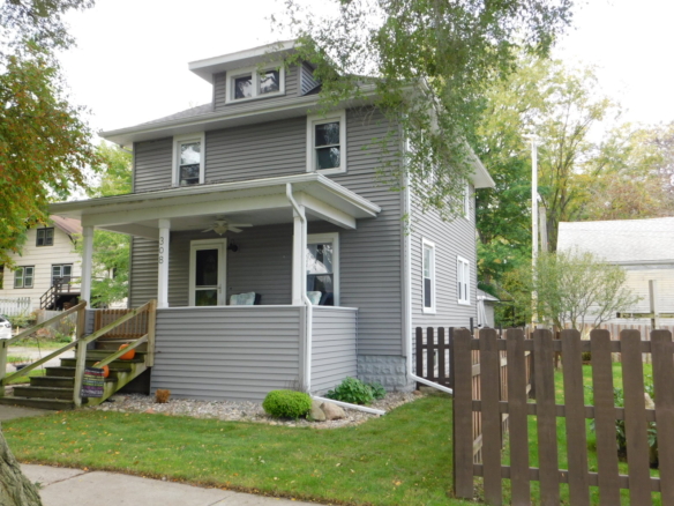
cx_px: 337
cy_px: 253
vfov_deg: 46.8
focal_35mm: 30
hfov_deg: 60.0
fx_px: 584
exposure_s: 1/160
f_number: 3.2
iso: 125
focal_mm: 5.3
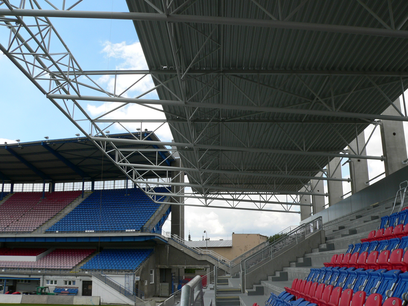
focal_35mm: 36
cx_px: 204
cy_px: 153
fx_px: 424
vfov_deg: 39.7
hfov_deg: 51.4
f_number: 4
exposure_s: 1/400
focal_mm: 6
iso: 80
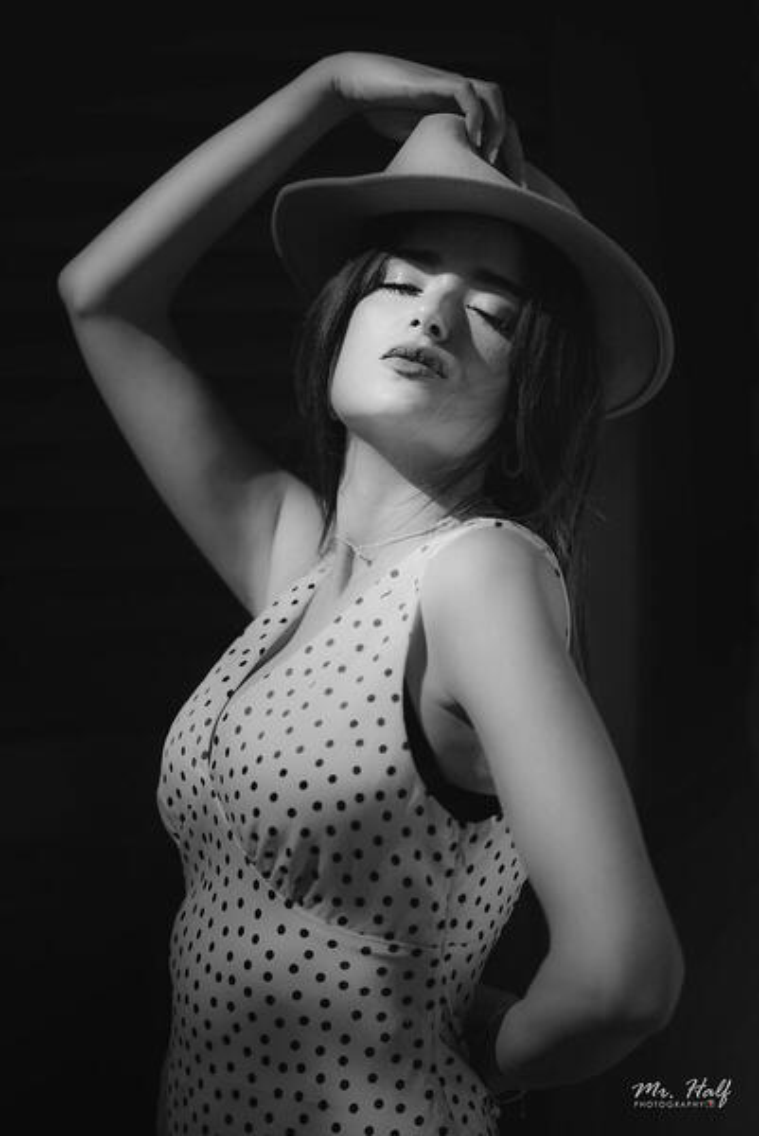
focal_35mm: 85
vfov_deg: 23.9
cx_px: 380
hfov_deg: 16.1
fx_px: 2683
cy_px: 568
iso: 100
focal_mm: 85
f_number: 1.8
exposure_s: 1/4000
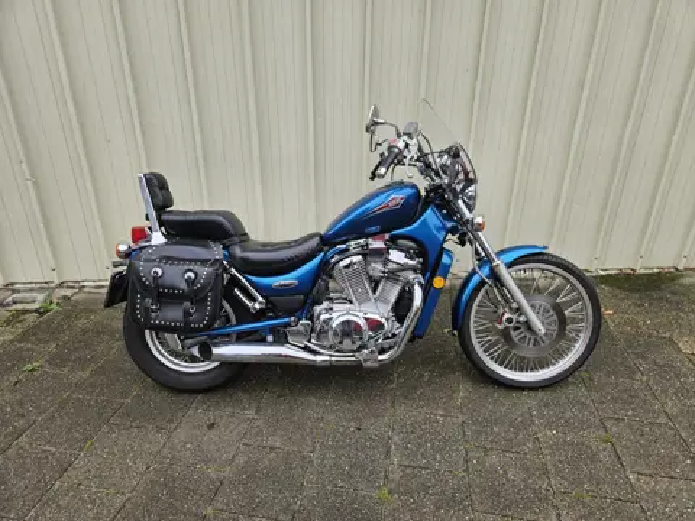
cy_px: 260
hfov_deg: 73.9
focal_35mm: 23
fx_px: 462
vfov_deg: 58.9
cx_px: 348
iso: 25
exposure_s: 1/292
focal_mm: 5.4
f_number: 1.8
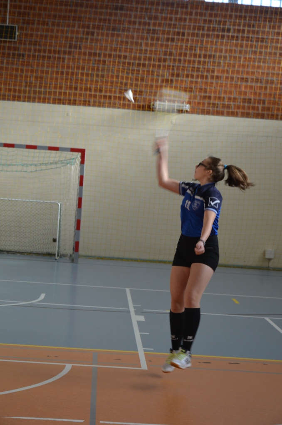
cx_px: 141
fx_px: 921
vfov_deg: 26.0
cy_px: 212
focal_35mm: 78
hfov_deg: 17.4
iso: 400
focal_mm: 52
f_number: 5
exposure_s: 1/100
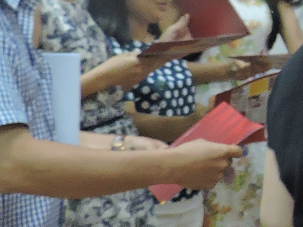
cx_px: 582
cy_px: 19
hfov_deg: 14.5
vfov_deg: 12.8
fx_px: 1006
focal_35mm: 115
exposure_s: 1/30
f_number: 3
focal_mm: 4.3
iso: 360
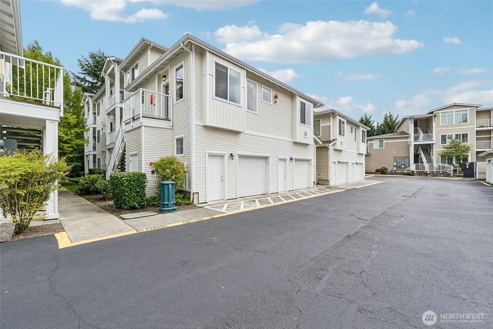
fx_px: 205
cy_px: 164
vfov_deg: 77.3
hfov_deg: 100.4
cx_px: 246
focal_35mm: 15
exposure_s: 1/320
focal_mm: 10
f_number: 9
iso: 250
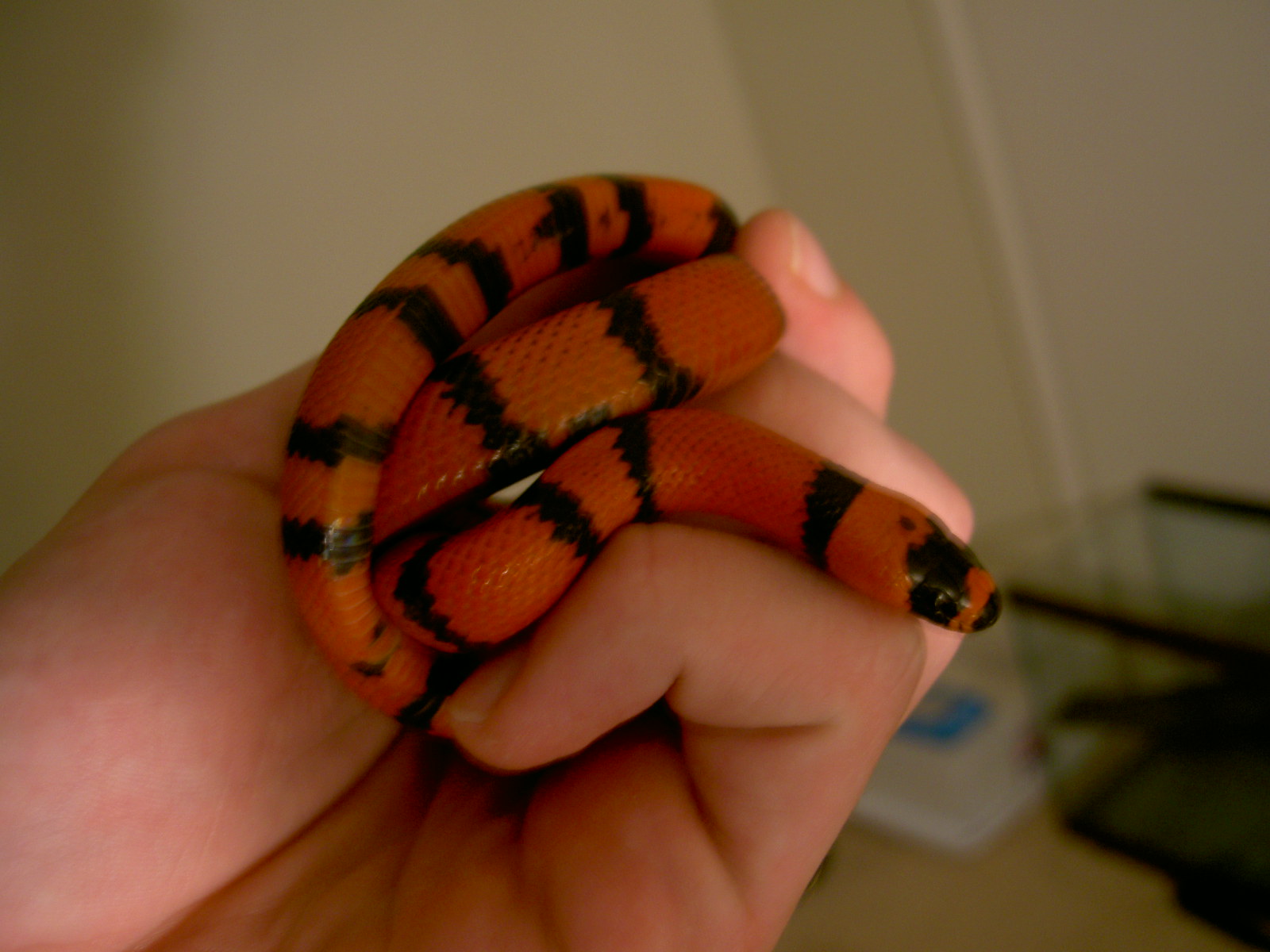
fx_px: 1431
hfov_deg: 47.9
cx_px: 635
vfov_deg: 36.8
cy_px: 476
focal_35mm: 39
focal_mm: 8
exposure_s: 1/8
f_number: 2.8
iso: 100
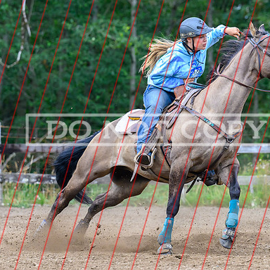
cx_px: 152
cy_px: 148
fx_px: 2383
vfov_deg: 6.5
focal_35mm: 270
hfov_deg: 6.5
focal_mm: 140
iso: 2800
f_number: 4
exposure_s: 1/1600
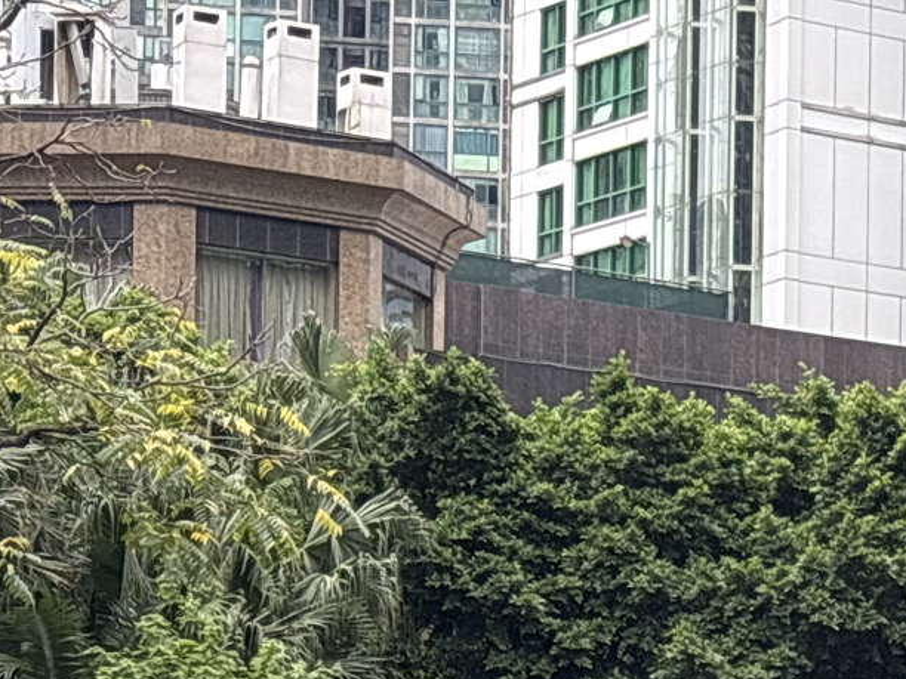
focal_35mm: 170
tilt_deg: -0.5
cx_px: 1477
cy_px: 1108
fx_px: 4449
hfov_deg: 11.1
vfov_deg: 8.5
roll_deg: -1.6
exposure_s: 1/531
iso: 32
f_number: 1.6
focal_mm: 5.96
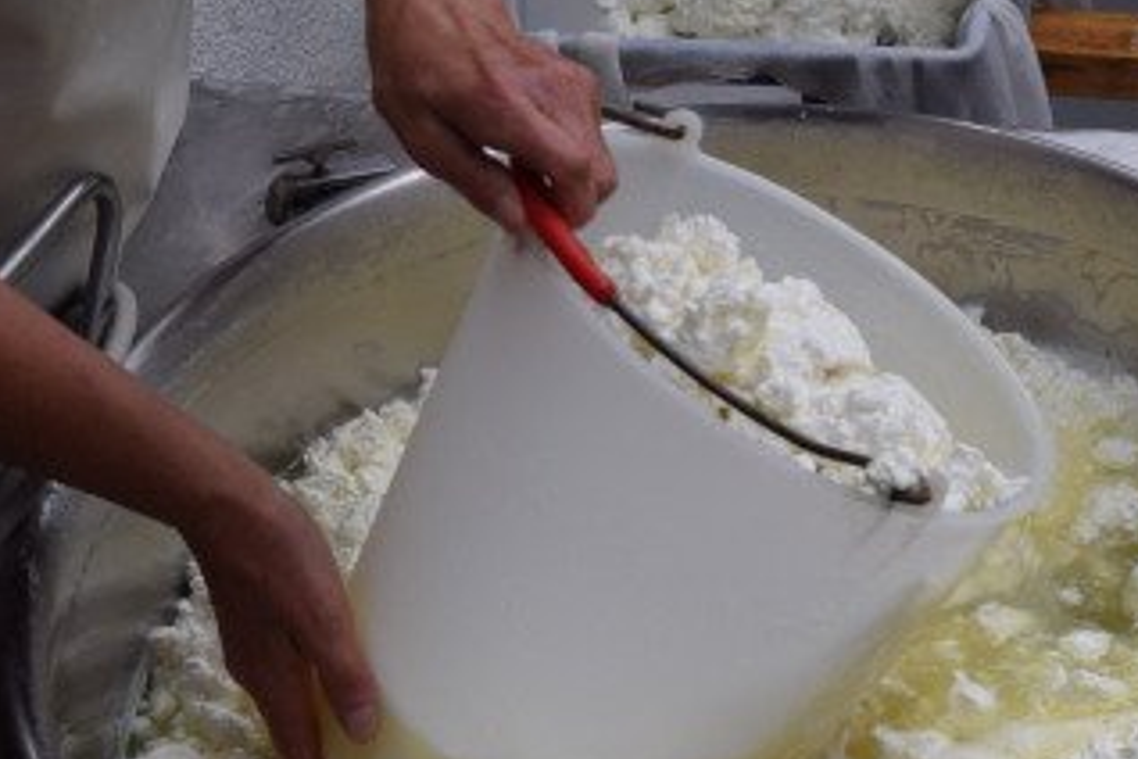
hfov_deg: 15.7
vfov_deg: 10.6
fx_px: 4102
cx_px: 880
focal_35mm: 130
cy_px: 338
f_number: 7.1
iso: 400
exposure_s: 1/200
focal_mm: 55
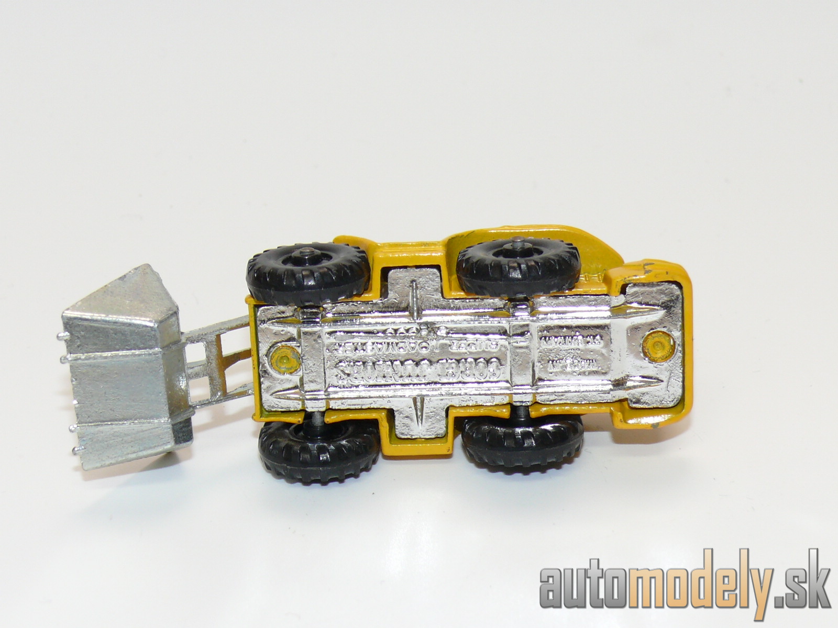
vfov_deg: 15.9
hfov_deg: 21.1
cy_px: 314
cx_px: 419
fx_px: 2251
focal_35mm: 93
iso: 100
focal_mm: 12.7
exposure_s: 1/30
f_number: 4
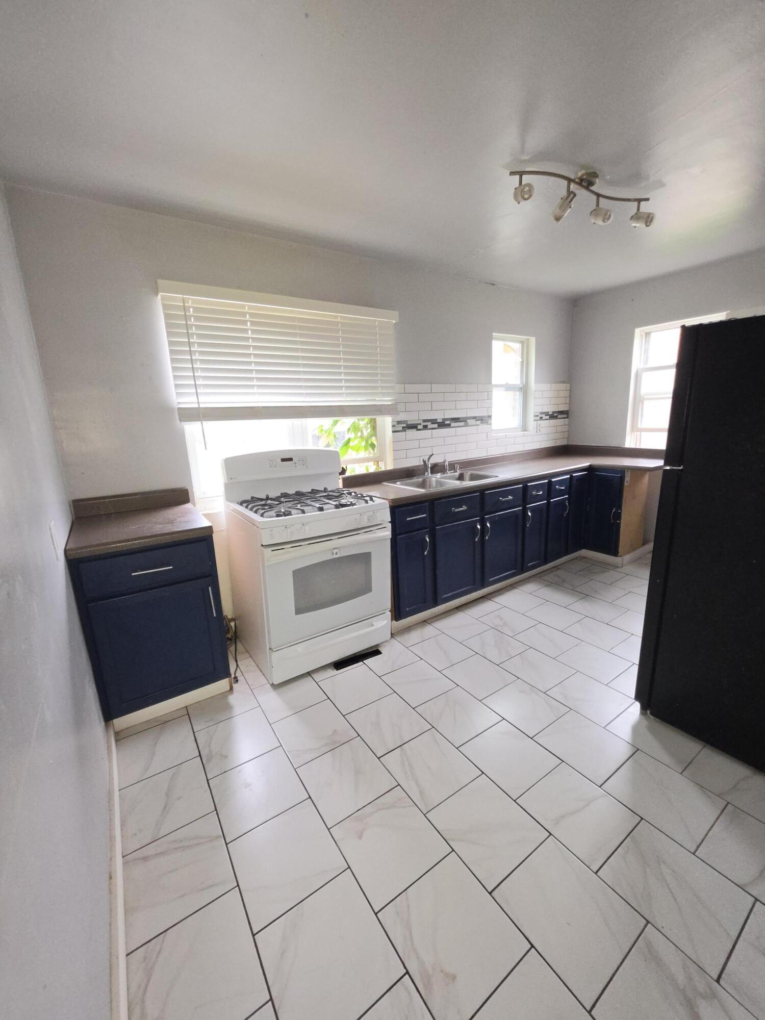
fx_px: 383
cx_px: 382
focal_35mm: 13
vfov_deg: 106.2
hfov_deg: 89.9
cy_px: 510
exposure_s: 1/60
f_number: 1.9
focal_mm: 2.2
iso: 125
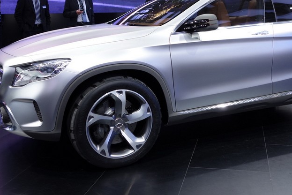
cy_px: 62
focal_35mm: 46
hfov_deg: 42.6
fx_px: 373
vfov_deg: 29.0
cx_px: 172
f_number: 2.8
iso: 200
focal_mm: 10.42
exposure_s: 1/100
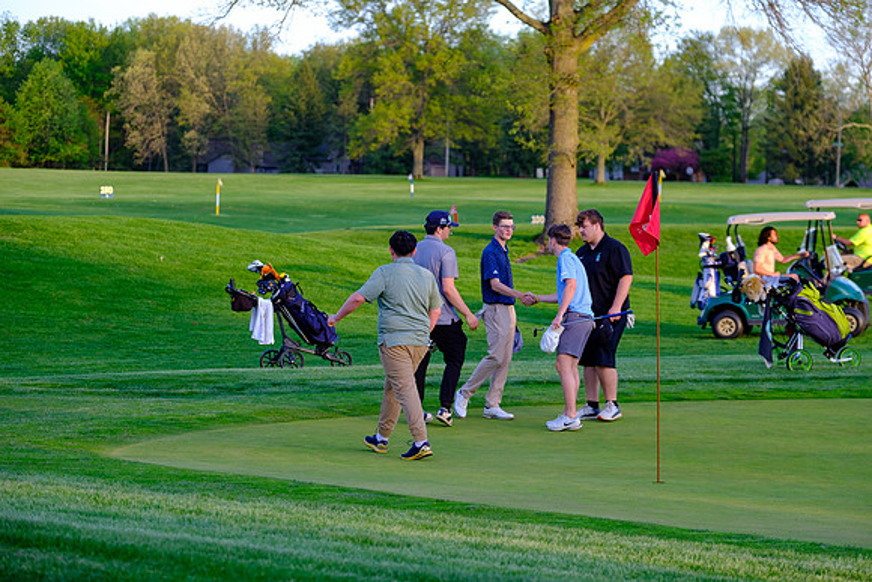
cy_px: 291
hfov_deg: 19.1
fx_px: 2592
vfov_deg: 12.8
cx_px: 436
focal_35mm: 107
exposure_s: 1/180
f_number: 3.2
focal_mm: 71.5
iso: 250
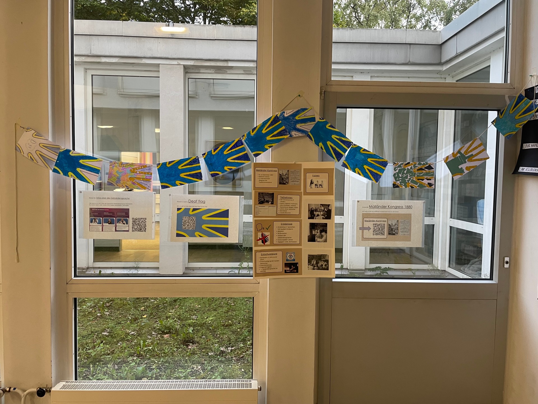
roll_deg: -0.6
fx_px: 404
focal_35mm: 26
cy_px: 202
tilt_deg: -2.4
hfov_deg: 67.3
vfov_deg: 53.1
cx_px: 269
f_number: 1.6
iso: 125
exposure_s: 1/50
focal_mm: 4.2
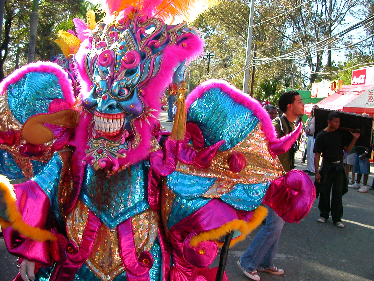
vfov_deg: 38.7
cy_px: 140
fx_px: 400
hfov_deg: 50.1
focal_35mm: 37
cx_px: 187
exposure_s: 1/359
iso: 100
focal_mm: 5.6
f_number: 2.7
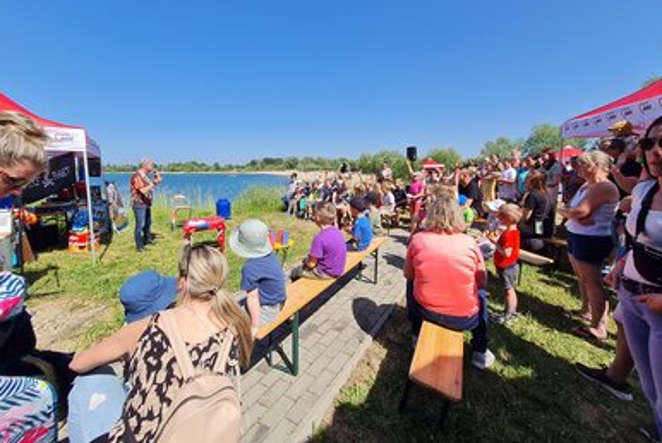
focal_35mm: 14
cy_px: 191
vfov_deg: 80.8
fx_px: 258
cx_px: 341
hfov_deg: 104.2
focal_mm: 1.74
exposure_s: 1/1272
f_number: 2.2
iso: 50
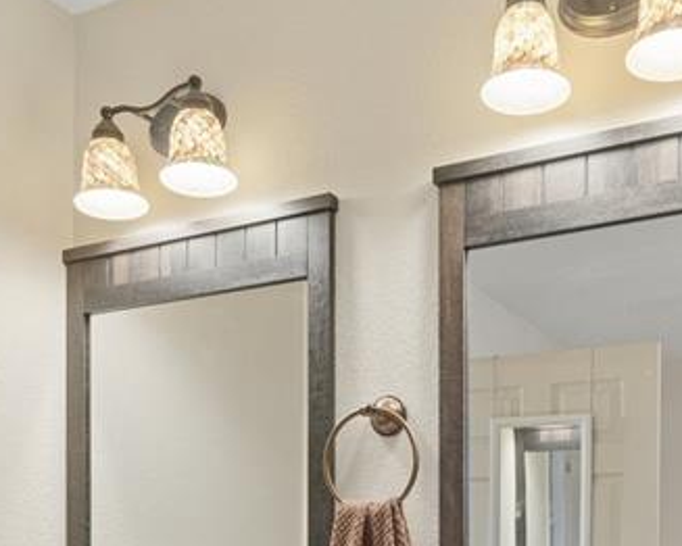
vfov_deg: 30.7
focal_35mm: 44
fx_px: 889
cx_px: 439
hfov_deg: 41.6
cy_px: 594
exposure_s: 1/15
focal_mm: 10
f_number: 6.3
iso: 200
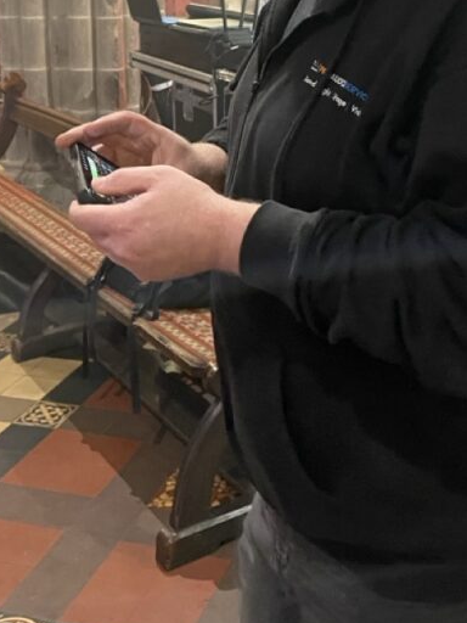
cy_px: 92
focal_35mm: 52
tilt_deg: -6.2
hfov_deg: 27.8
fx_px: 935
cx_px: 316
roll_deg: +0.8
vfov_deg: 35.2
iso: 640
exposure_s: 1/25
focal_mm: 4.2
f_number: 1.6
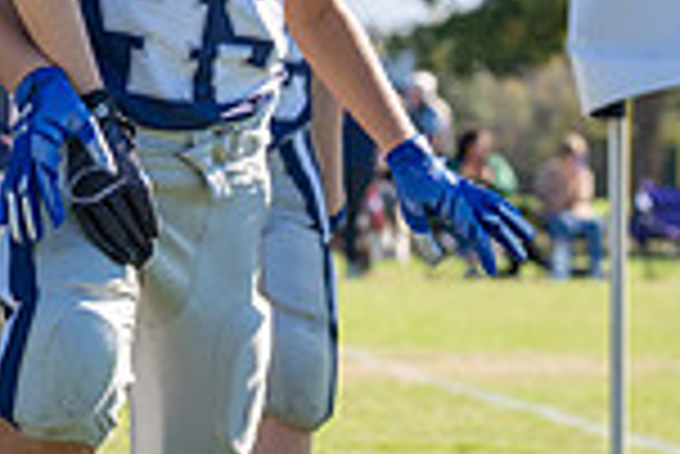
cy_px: 79
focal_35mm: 268
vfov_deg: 5.1
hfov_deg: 7.6
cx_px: -180
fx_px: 5067
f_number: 4.5
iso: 400
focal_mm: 70
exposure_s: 1/2000
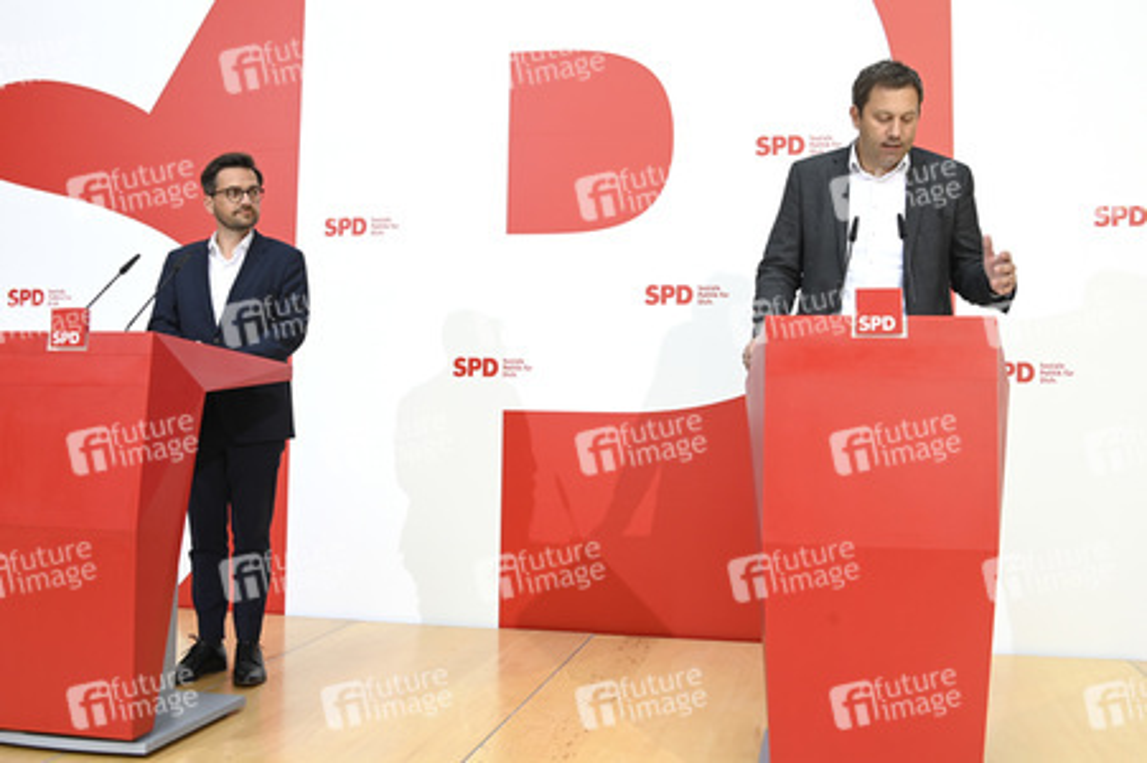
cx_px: 574
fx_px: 1019
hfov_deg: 58.8
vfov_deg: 41.1
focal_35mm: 32
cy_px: 382
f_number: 5.6
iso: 1250
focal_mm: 32
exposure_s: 1/320
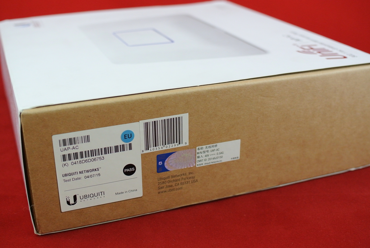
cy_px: 124
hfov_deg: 40.3
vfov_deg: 27.6
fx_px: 504
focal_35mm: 49
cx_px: 185
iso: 640
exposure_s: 1/30
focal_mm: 18.5
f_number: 2.8
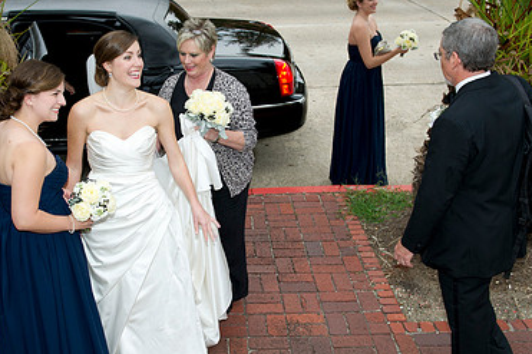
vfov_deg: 27.0
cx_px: 206
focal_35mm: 50
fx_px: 739
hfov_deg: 39.4
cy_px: 179
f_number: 4.5
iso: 400
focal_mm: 32
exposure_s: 1/250
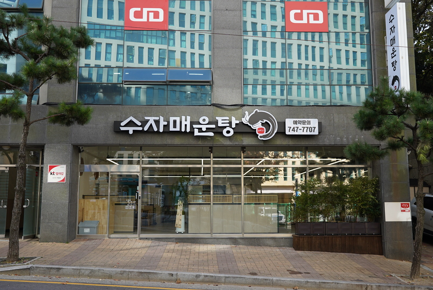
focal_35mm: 36
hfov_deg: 53.1
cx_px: 216
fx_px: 433
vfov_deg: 36.9
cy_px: 145
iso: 125
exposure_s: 1/400
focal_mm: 24
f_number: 2.8
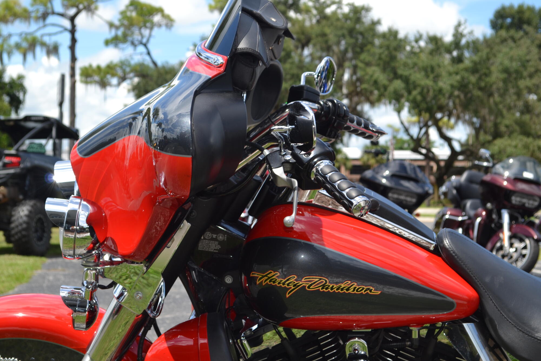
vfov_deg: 18.9
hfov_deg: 28.1
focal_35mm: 72
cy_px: 180
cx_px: 270
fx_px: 1082
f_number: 8
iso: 100
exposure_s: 1/200
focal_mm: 48
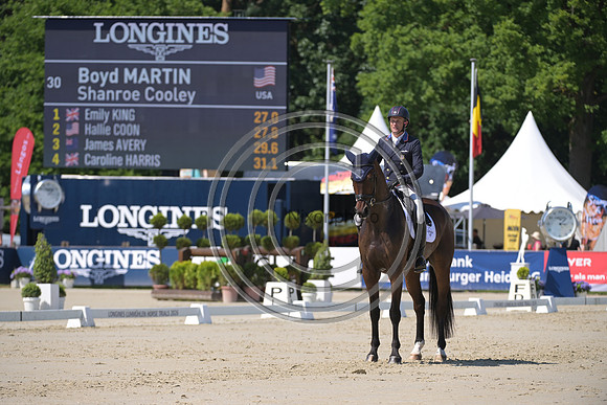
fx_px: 4047
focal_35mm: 240
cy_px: 202
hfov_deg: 8.6
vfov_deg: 5.7
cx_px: 304
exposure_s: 1/1250
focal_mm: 240
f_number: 5
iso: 250
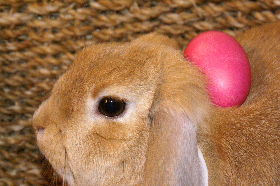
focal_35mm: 91
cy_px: 94
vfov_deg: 15.0
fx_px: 708
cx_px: 139
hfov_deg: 22.4
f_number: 13
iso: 1600
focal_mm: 60
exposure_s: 1/15
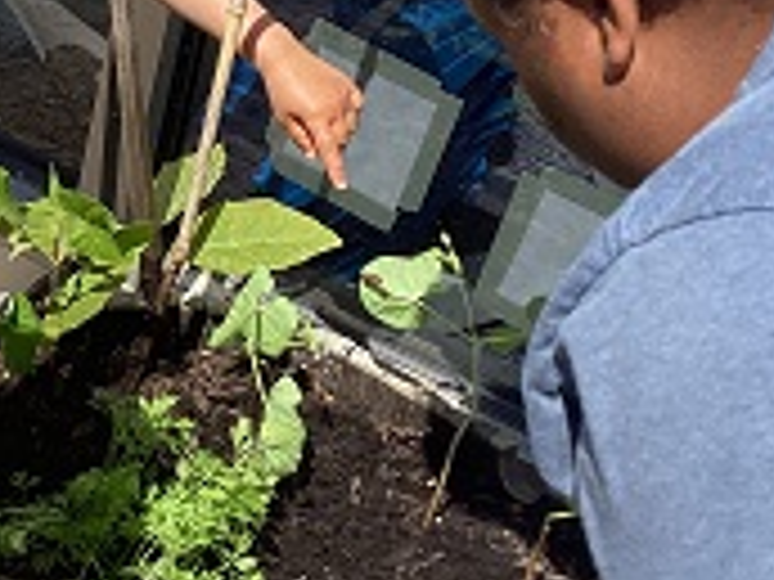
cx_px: -108
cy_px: 227
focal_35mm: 90
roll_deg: -7.4
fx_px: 2012
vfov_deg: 16.4
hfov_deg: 20.6
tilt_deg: -33.3
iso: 25
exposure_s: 1/1116
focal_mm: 3.3
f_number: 2.4
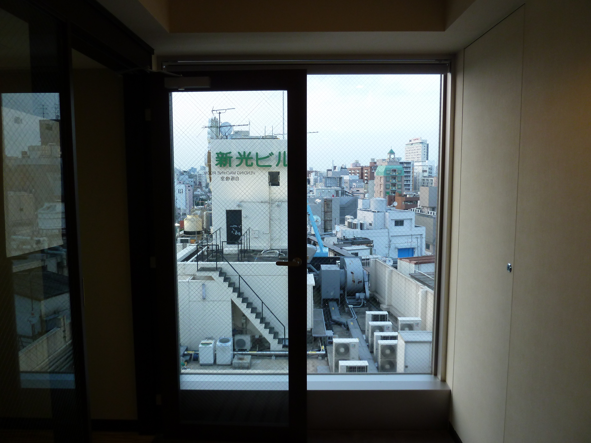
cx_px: 296
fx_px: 427
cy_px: 222
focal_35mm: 25
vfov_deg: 54.9
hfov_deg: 69.4
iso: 125
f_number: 3.3
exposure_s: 1/30
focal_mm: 4.1
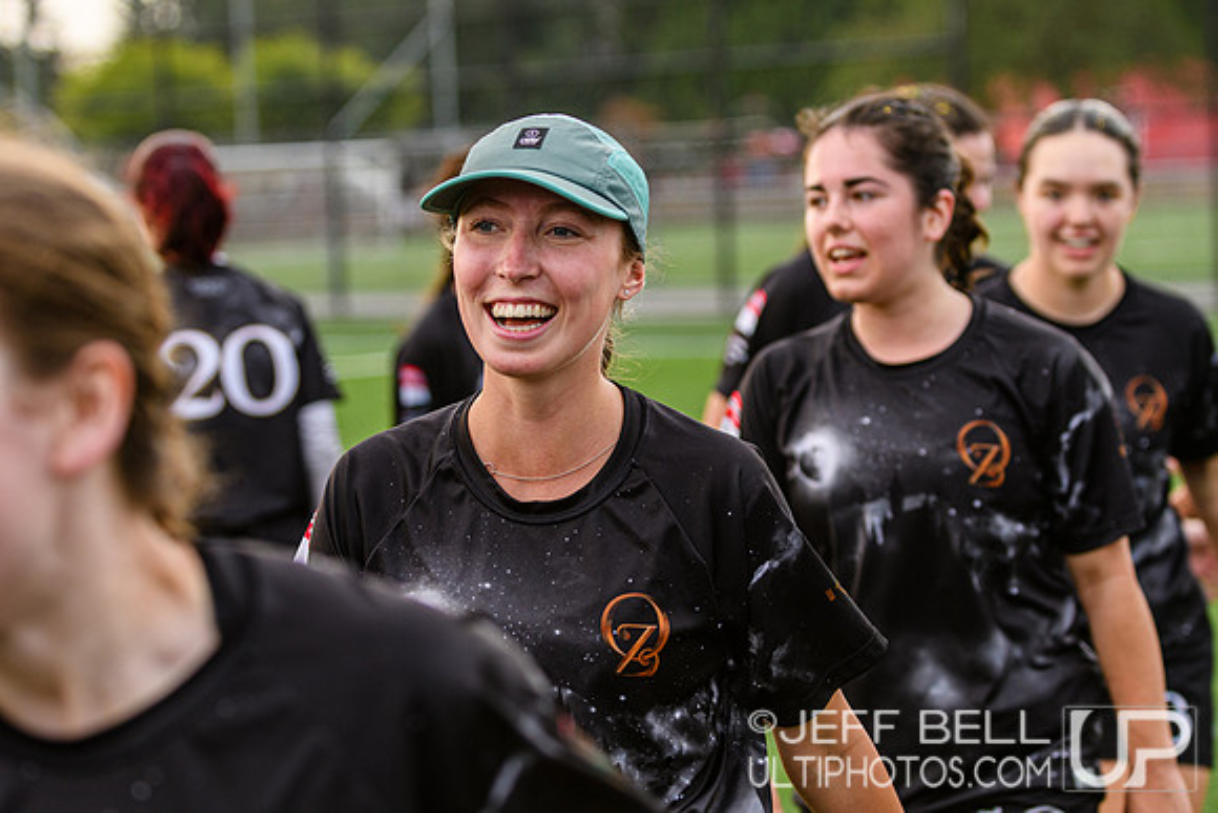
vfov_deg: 13.0
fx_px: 3553
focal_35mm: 105
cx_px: 609
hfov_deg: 19.5
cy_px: 406
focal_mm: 70
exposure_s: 1/1250
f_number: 3.2
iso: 250
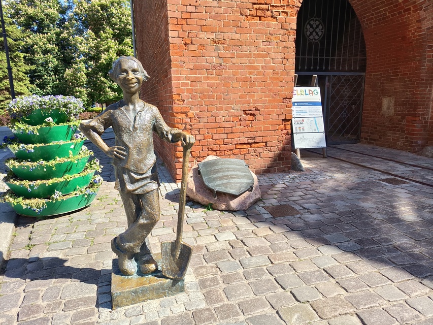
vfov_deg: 56.8
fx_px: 300
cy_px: 162
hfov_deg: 71.6
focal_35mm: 24
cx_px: 216
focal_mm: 5.27
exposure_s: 1/235
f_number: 1.7
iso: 50
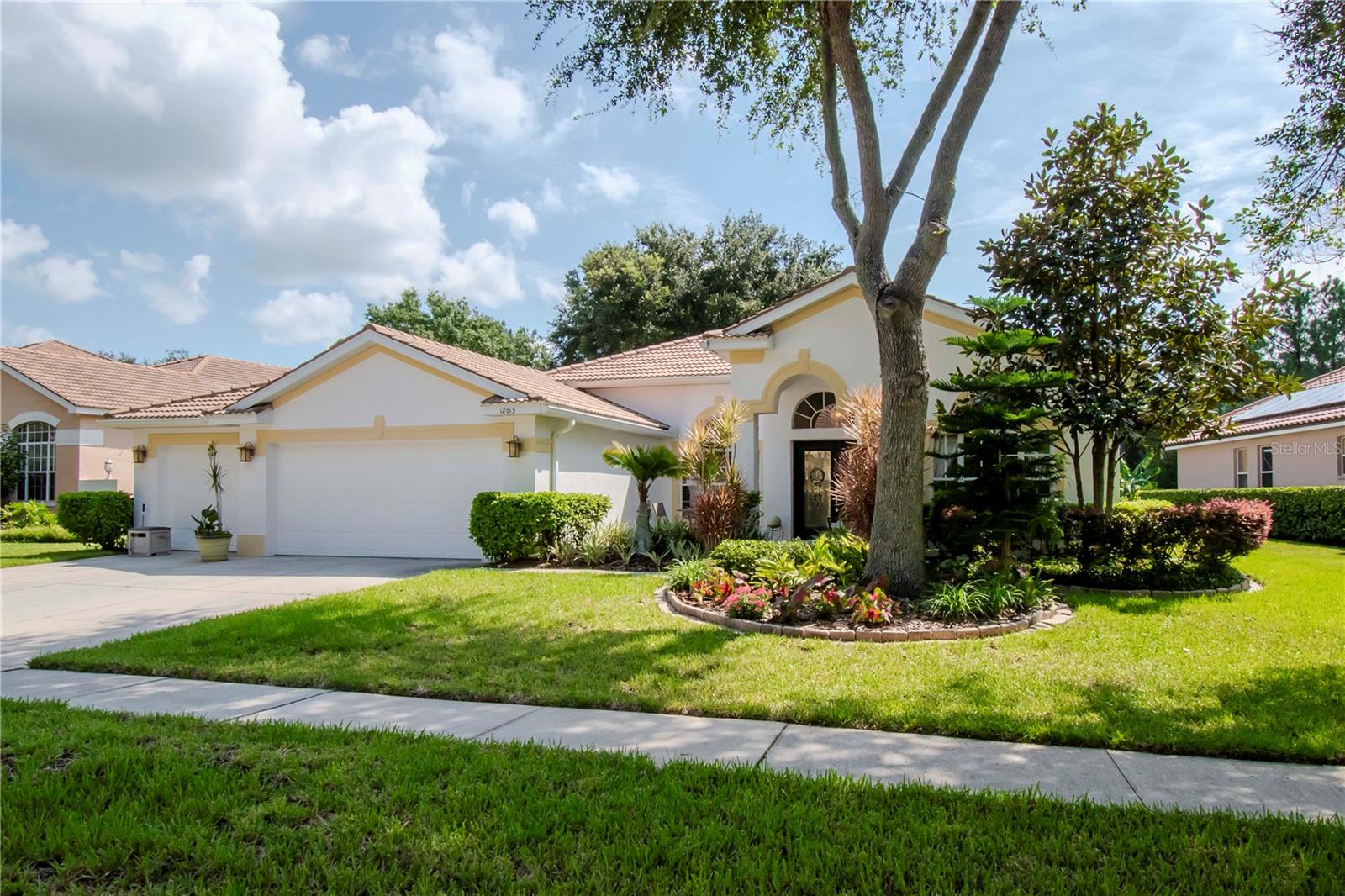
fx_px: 840
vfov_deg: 56.1
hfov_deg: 77.3
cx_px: 672
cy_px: 448
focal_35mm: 22
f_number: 22
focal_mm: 15
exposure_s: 1/250
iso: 800
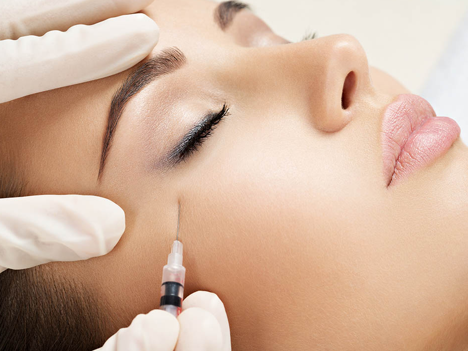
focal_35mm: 95
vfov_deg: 15.6
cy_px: 175
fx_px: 1284
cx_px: 234
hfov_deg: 20.7
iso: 250
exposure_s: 1/125
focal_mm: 120
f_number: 13
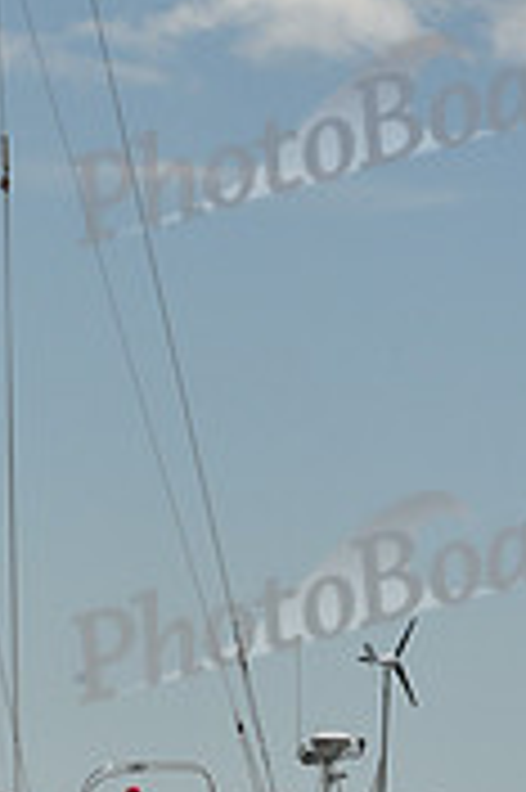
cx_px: -160
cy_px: -40
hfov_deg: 5.9
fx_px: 5072
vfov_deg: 8.9
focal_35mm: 231
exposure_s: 1/800
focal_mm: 70
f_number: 14
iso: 320
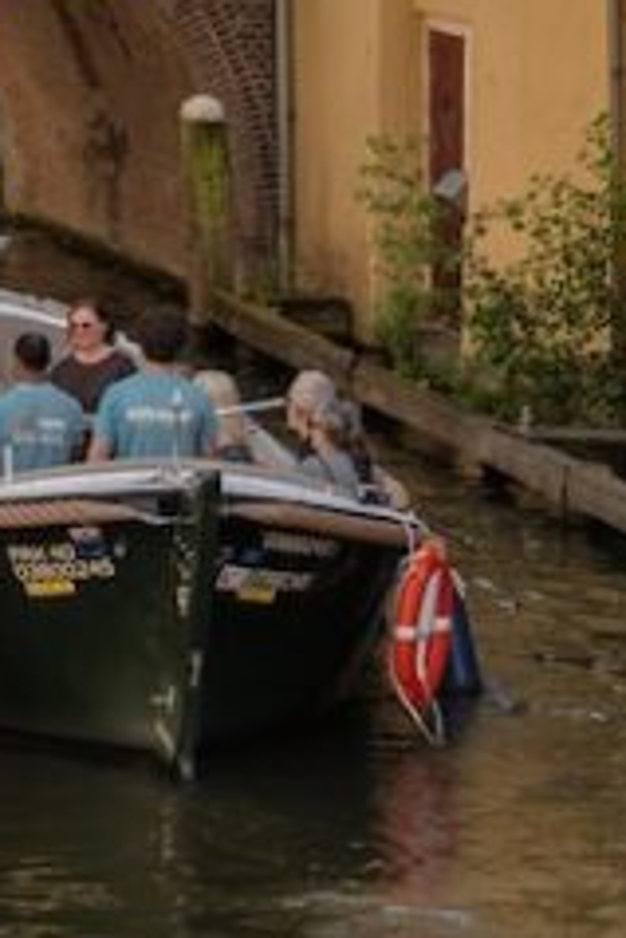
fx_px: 7891
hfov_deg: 4.5
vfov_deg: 6.7
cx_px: 28
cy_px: -501
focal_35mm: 303
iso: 100
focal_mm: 65
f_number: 2.8
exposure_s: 1/500
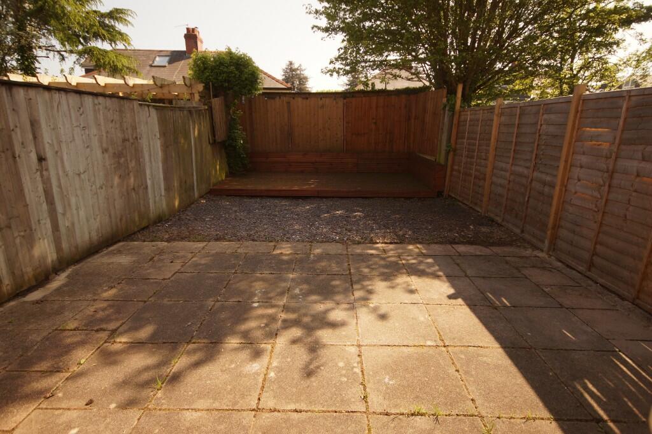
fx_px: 353
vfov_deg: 63.2
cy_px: 217
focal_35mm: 20
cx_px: 326
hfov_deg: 85.4
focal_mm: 13
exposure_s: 1/250
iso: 100
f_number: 4.5
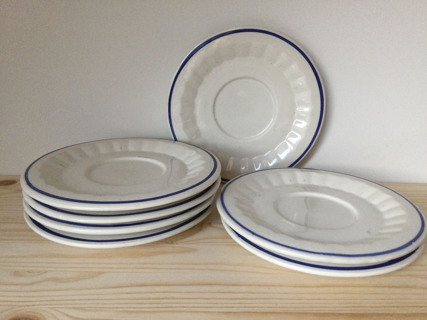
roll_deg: -0.6
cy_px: 160
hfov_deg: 58.4
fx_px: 382
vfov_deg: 45.4
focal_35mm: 31
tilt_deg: -18.7
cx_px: 214
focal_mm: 3.3
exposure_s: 1/33
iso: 200
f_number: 2.4
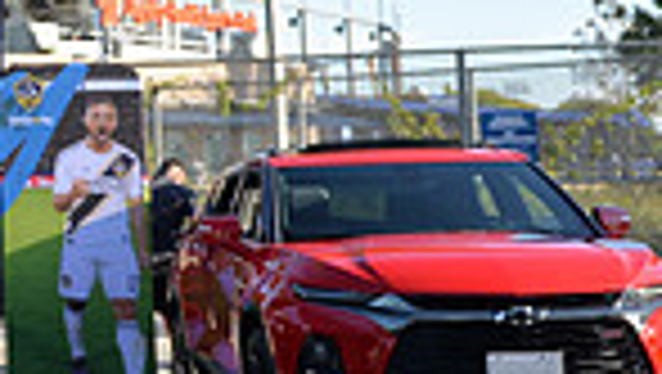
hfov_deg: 15.6
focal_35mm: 120
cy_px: 2
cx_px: -477
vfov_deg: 10.1
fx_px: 2108
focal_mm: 29
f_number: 2.8
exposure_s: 1/1000
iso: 100
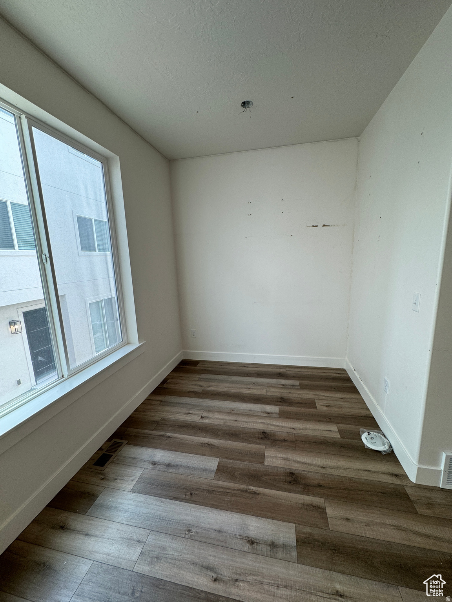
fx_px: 244
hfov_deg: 85.7
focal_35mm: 14
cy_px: 301
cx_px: 226
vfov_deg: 102.1
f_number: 2.2
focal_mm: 2.22
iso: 100
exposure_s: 1/120
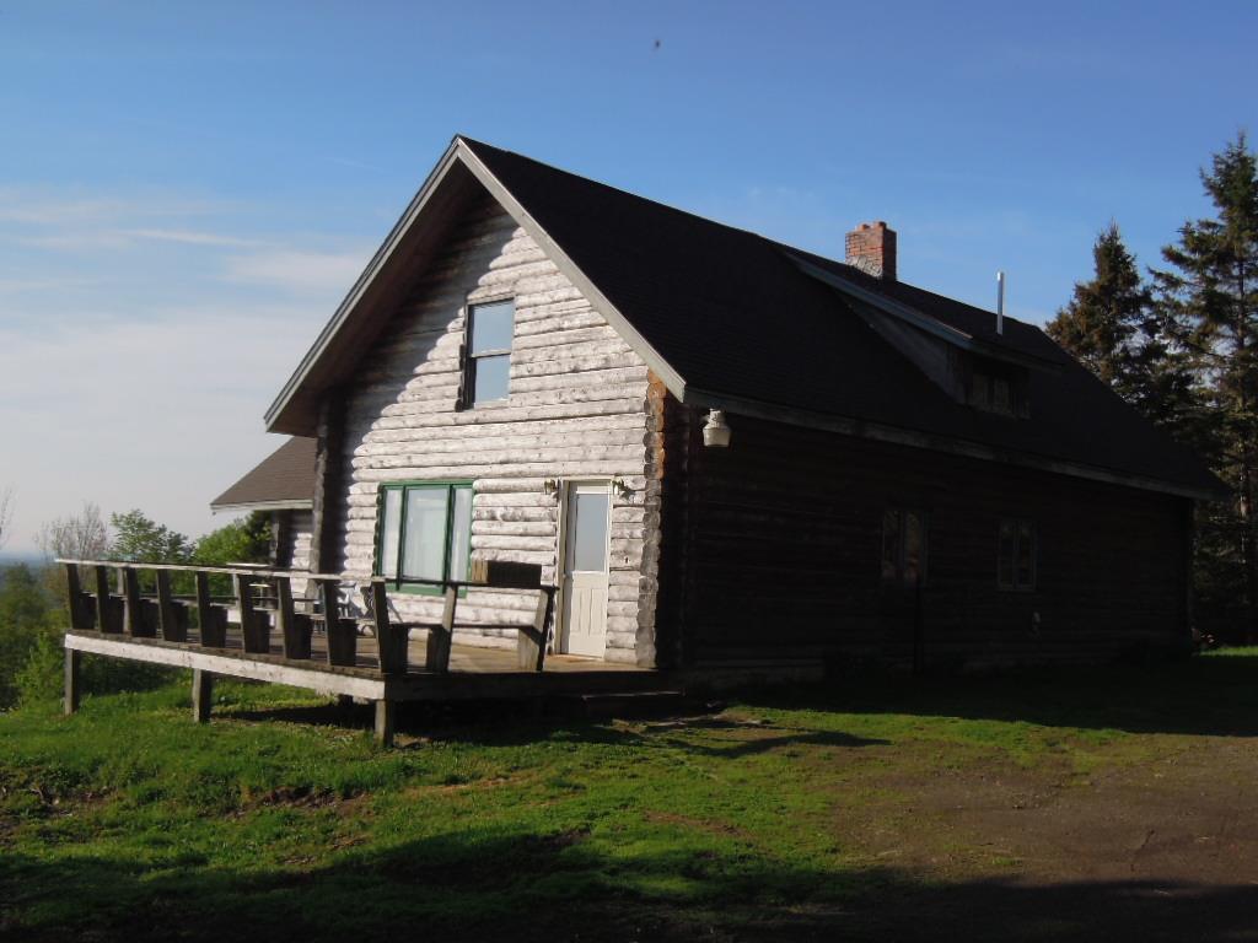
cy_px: 472
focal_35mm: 40
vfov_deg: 36.0
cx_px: 629
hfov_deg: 46.8
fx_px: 1454
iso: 160
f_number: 4.1
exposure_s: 1/1600
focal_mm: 7.2
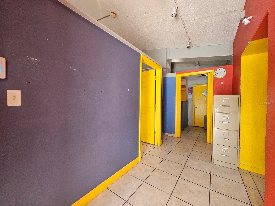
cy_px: 103
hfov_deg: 106.2
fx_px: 103
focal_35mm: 13
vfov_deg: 89.9
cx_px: 138
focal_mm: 2.2
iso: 400
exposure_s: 1/100
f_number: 2.2
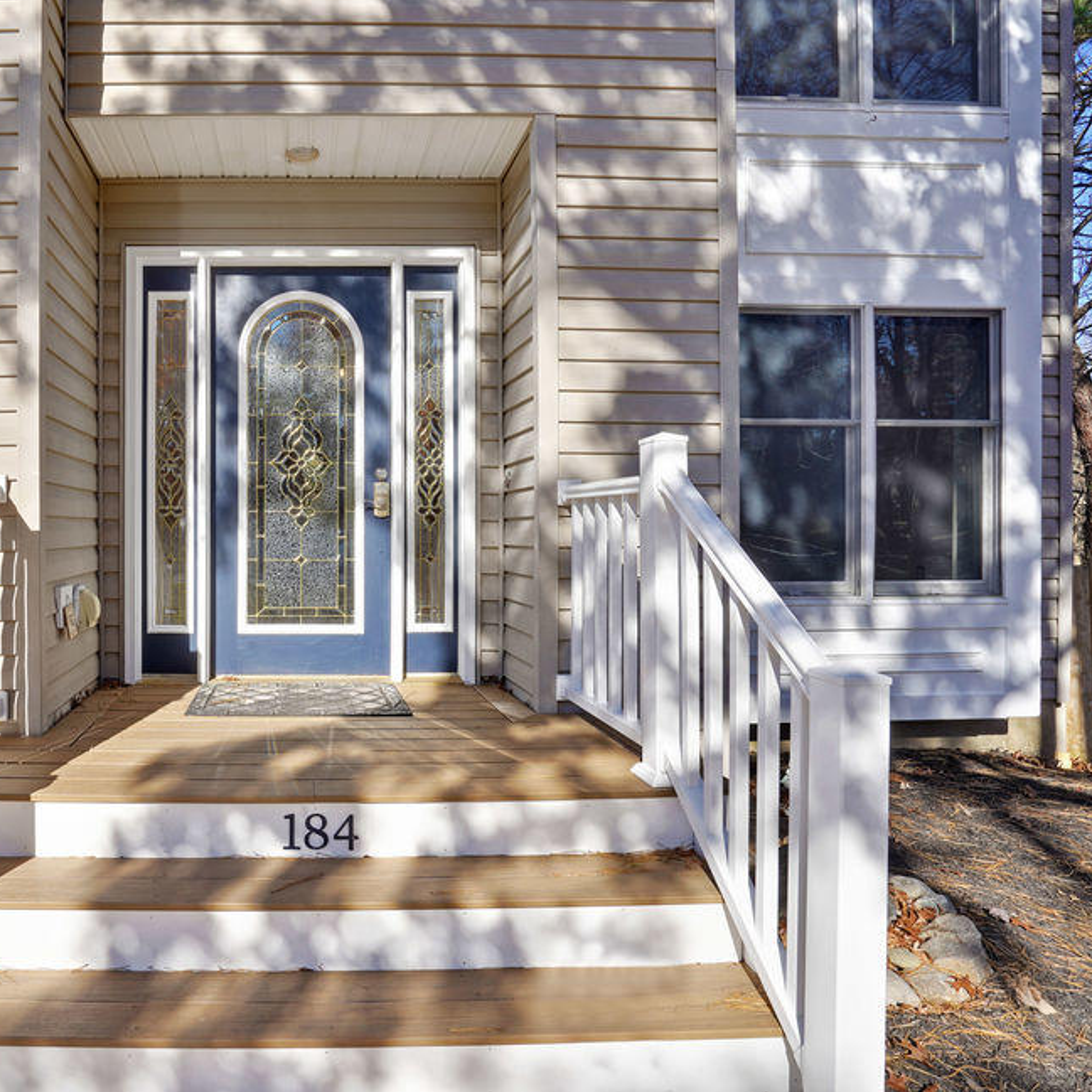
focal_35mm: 21
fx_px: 749
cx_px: 305
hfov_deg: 68.5
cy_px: 535
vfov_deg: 72.1
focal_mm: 16
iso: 100
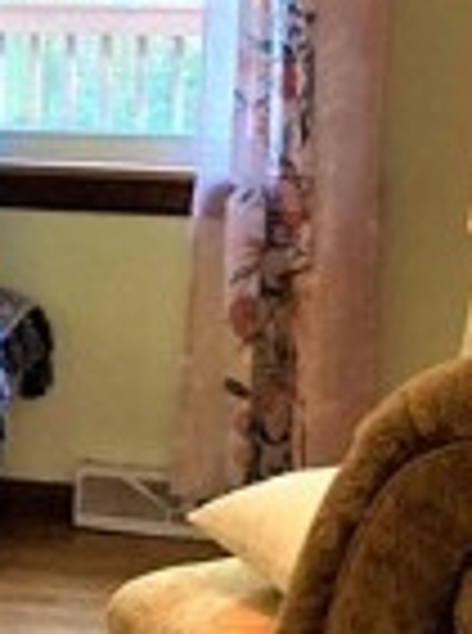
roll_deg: -0.3
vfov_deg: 12.9
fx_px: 2794
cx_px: -346
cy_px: 220
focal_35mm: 153
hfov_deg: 9.3
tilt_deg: -8.8
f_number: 1.8
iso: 250
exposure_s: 1/40
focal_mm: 3.99
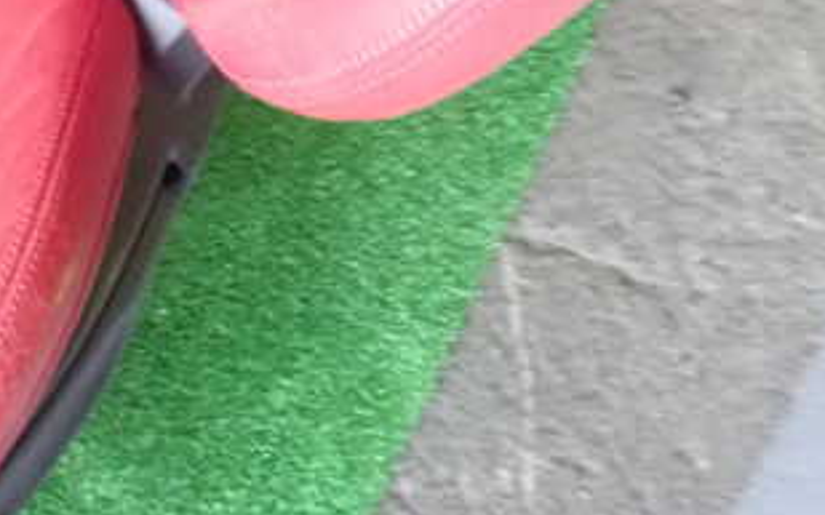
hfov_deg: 27.1
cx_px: 112
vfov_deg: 17.2
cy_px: -11
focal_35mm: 74
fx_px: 1664
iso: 1600
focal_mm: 6.37
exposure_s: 1/5
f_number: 10
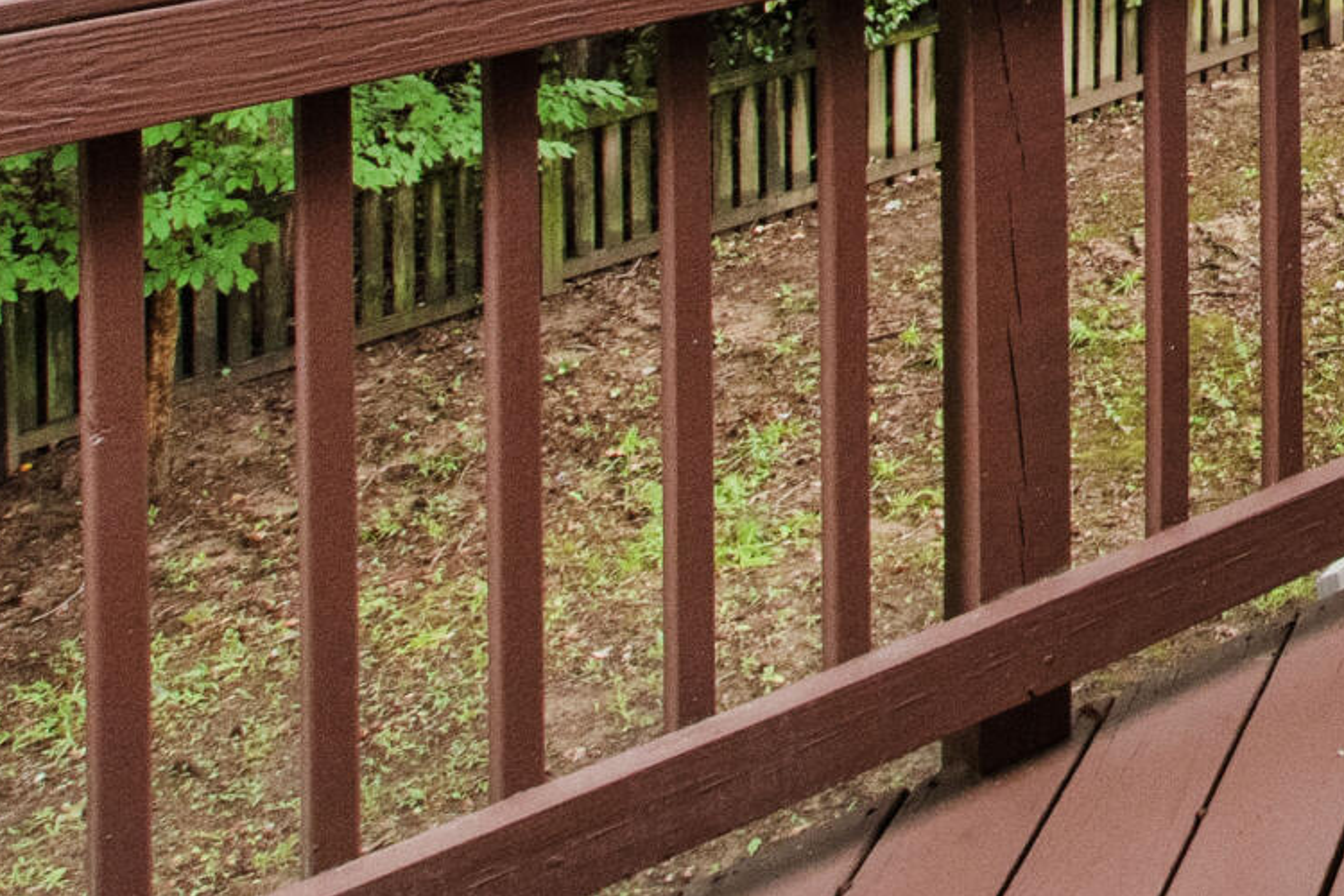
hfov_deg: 22.5
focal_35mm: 60
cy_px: -676
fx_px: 2240
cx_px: 2319
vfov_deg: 18.3
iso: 640
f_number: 8
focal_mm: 10
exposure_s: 1/80
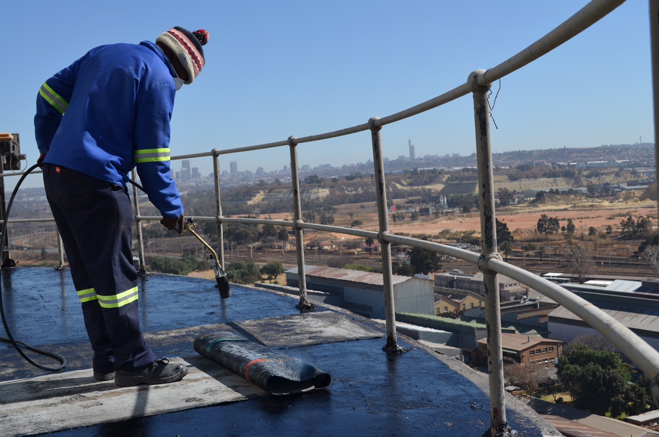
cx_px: 330
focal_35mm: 48
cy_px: 218
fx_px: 877
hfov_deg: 41.2
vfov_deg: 28.0
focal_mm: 32
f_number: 8
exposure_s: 1/250
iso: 100
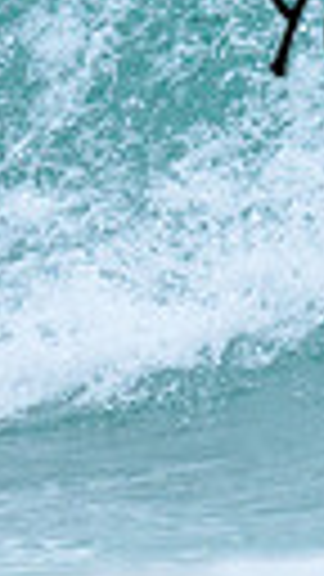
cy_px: 69
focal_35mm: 5213
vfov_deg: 0.4
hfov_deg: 0.2
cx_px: 872
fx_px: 79619
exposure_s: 1/2500
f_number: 6.3
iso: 450
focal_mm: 800
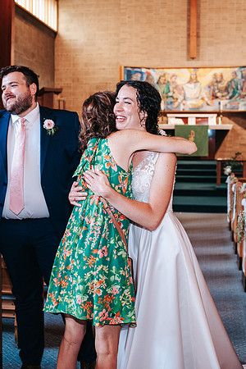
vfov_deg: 37.9
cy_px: 184
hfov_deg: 25.8
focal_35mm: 52
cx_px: 108
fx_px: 538
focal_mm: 35
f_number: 3.2
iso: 1000
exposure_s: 1/125
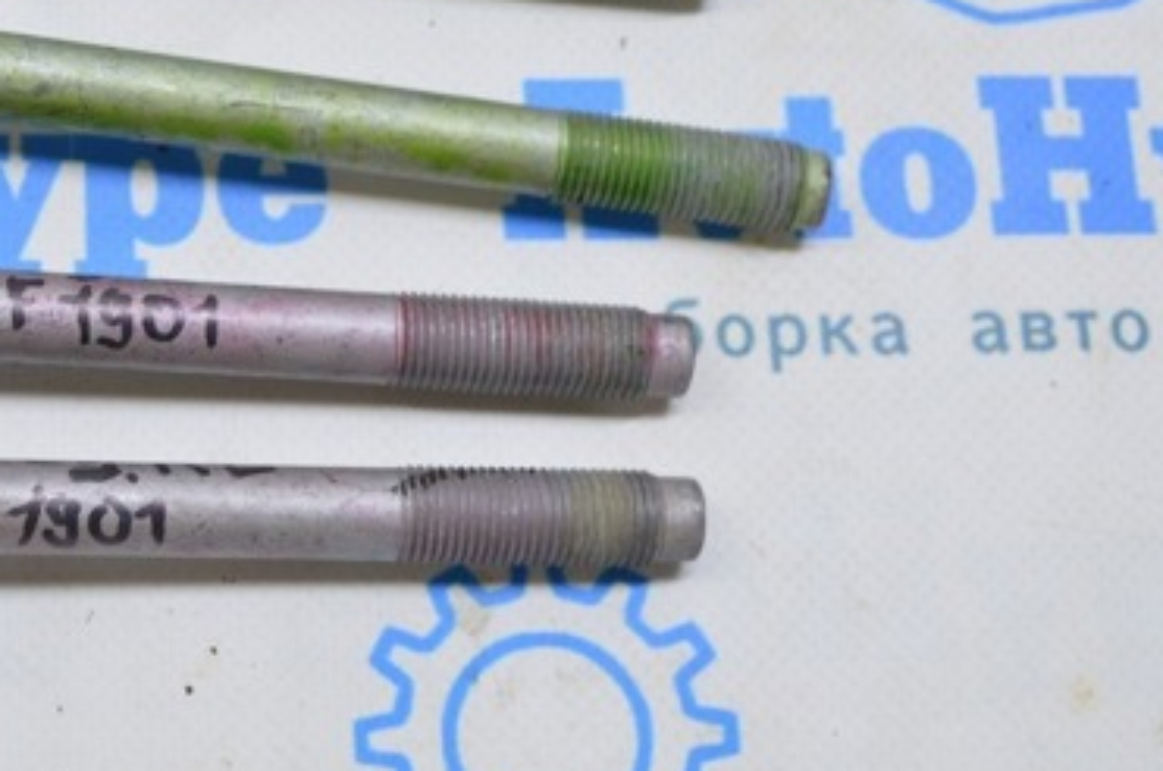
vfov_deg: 15.4
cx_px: 169
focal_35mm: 88
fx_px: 2838
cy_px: 224
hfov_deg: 22.7
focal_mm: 34
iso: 400
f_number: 5.6
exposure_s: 1/25
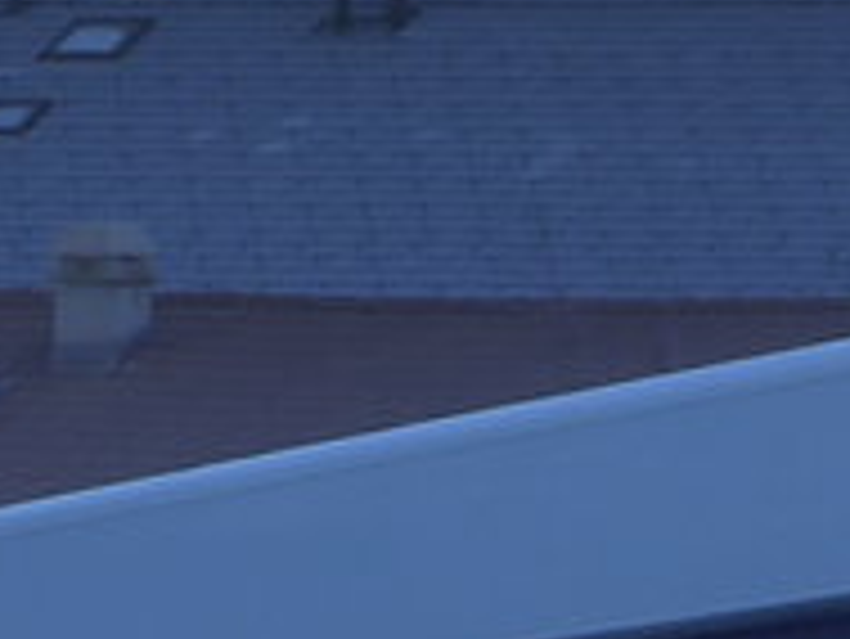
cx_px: 355
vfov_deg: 2.6
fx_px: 14030
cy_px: 801
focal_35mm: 571
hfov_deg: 3.5
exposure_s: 1/320
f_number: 4.6
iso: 160
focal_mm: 18
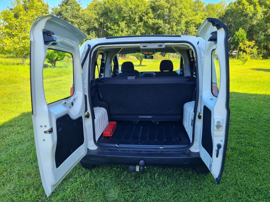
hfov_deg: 67.3
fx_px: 203
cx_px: 135
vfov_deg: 53.1
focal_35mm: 26
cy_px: 101
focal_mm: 5.4
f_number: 1.8
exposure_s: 1/306
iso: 50
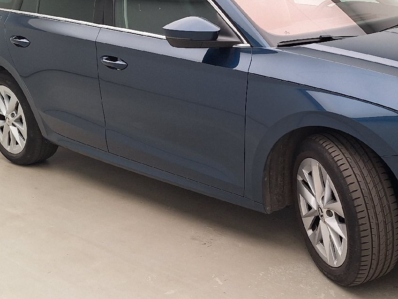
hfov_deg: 36.1
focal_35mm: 52
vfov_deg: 28.0
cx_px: 293
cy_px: 122
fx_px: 598
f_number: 1.8
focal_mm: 5.54
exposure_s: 1/100
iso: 50
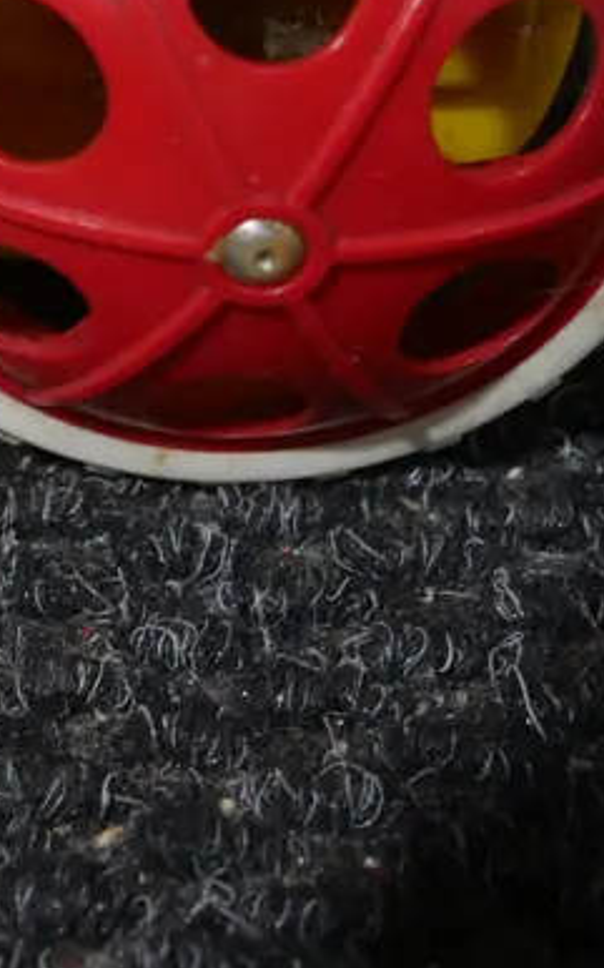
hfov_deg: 13.4
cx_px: -378
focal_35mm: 90
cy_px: 65
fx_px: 2372
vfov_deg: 22.4
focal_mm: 16
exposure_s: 1/60
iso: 500
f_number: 3.6
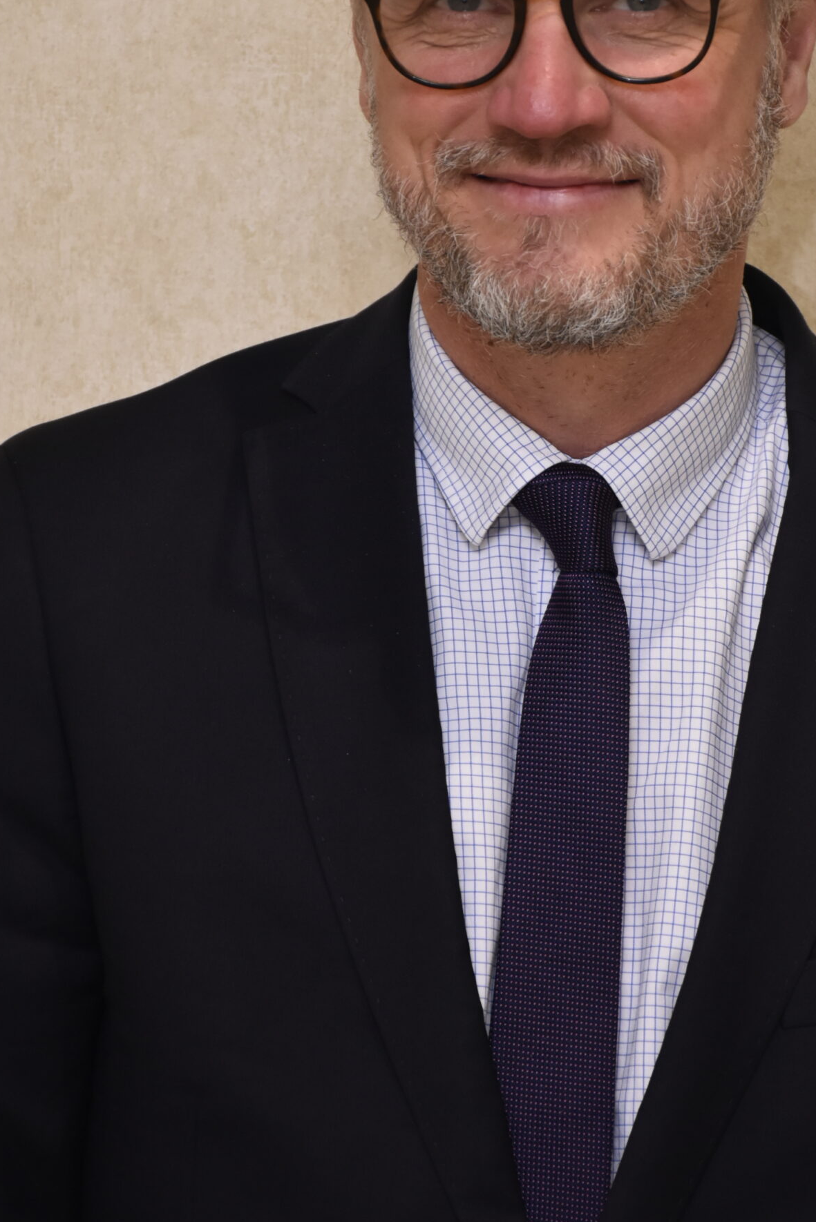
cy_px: 391
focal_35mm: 217
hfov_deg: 6.3
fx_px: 7373
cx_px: 560
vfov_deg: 9.5
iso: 800
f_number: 5.6
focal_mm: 100
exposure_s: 1/125
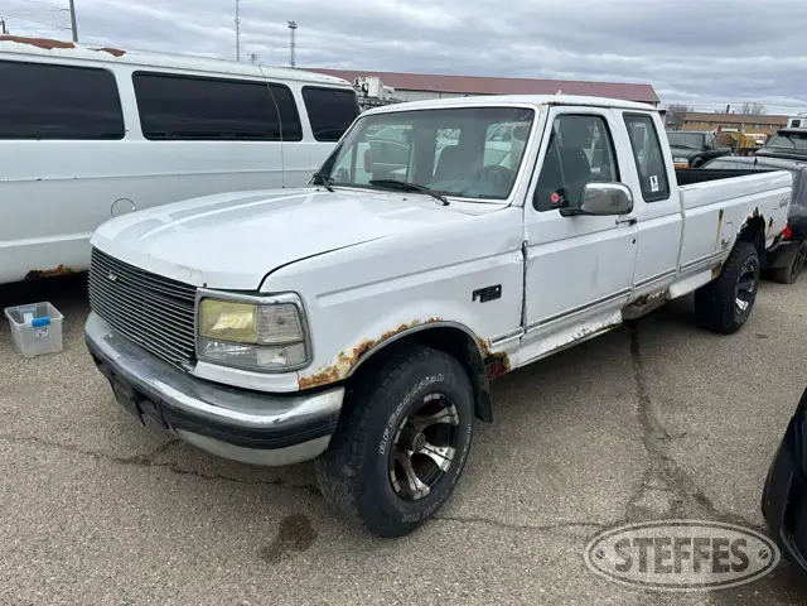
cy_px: 303
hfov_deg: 71.6
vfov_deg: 56.8
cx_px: 404
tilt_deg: -13.3
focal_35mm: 24
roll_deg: -1.6
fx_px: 560
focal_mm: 6.86
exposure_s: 1/4545
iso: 80
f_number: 1.78
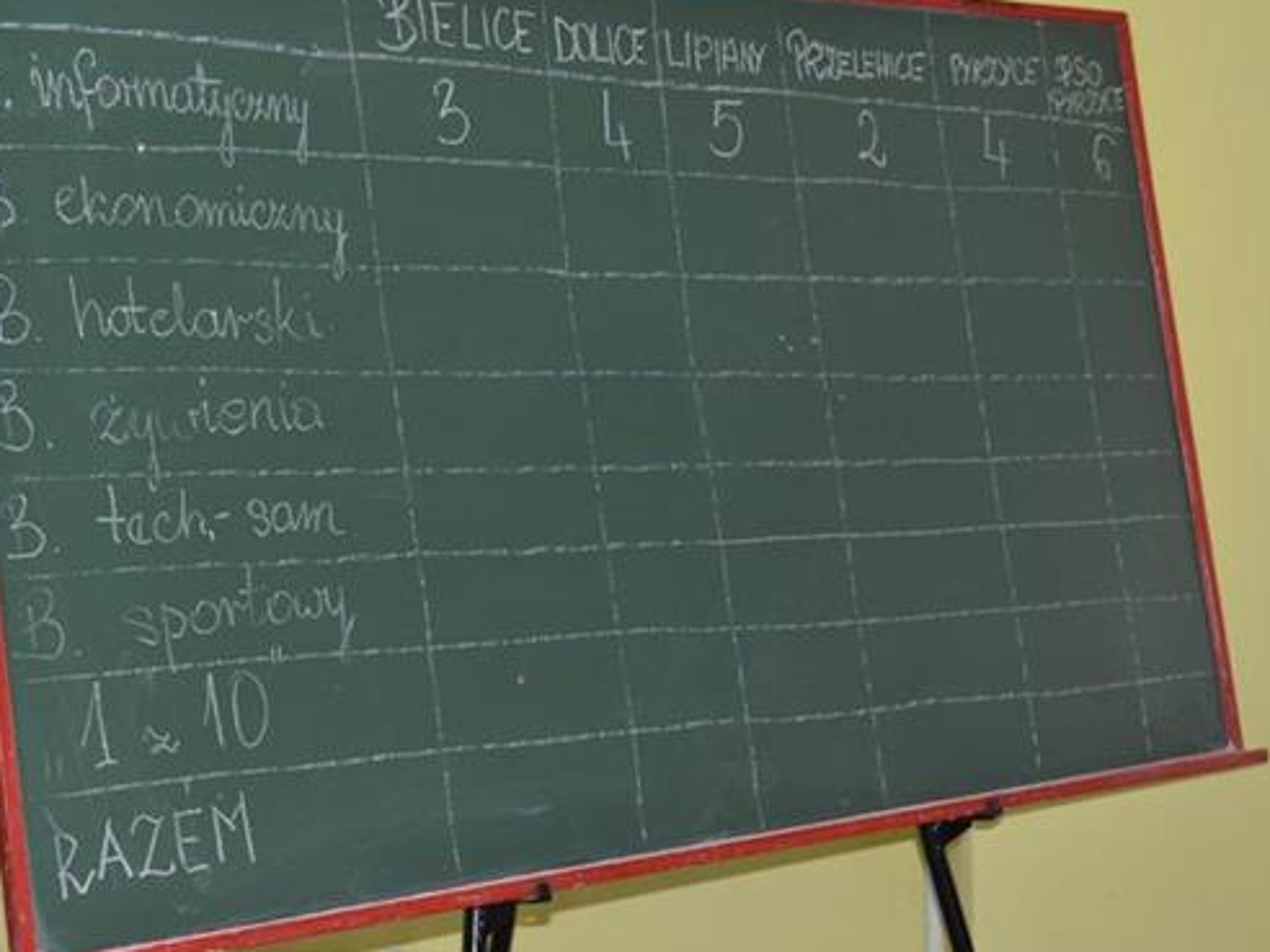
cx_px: 475
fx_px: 2445
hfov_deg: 29.0
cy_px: 457
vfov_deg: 22.0
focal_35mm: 67
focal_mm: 35
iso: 560
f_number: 4.5
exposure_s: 1/60
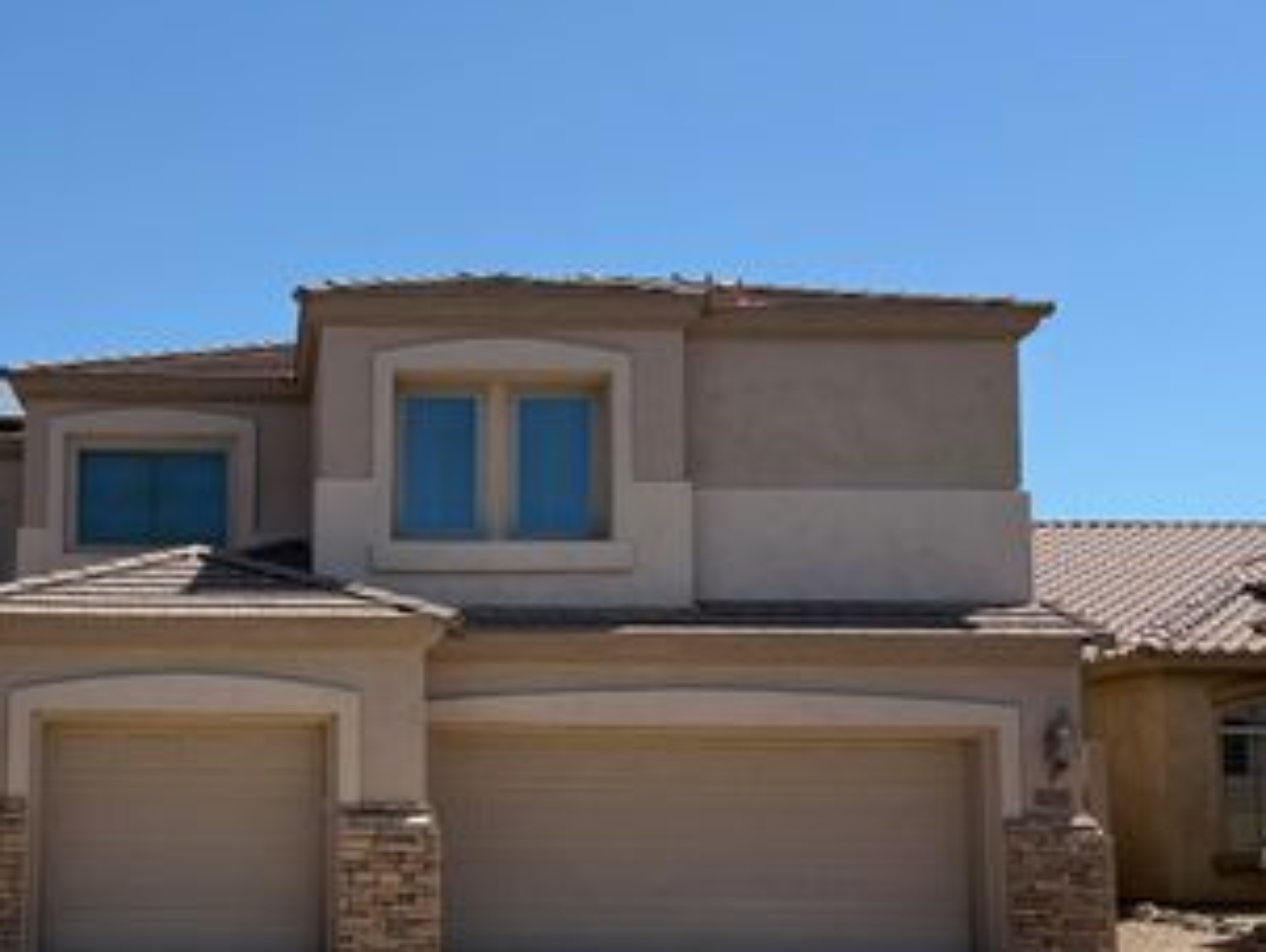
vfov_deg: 33.2
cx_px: 239
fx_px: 1574
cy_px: 677
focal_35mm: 43
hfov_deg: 41.8
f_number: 1.6
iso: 50
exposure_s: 1/3623
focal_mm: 5.96
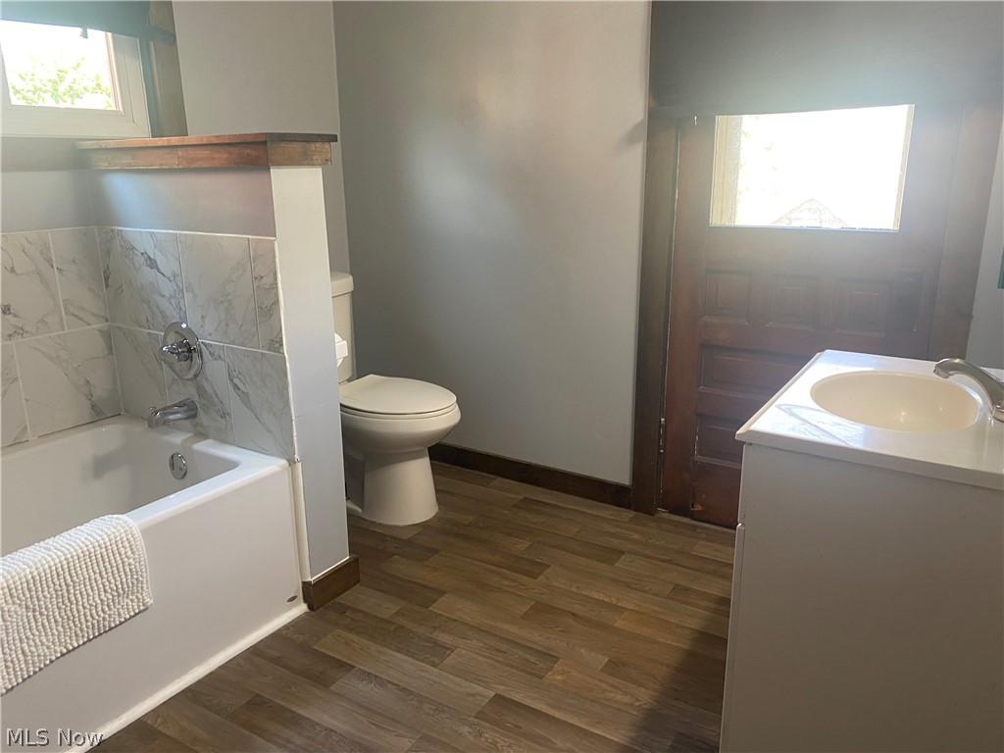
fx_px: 754
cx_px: 502
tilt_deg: -15.4
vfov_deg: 53.1
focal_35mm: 26
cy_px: 376
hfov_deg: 67.3
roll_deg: +1.0
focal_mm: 4.25
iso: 160
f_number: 1.8
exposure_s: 1/60
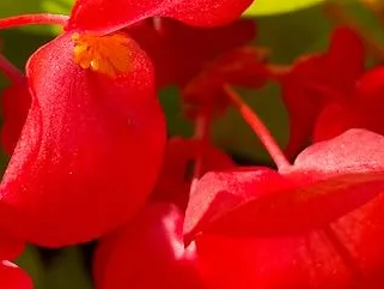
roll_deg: -5.2
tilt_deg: -17.2
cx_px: 89
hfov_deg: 23.3
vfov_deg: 17.6
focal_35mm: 83
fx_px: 921
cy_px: 40
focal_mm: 4.2
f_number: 1.6
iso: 32
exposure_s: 1/361
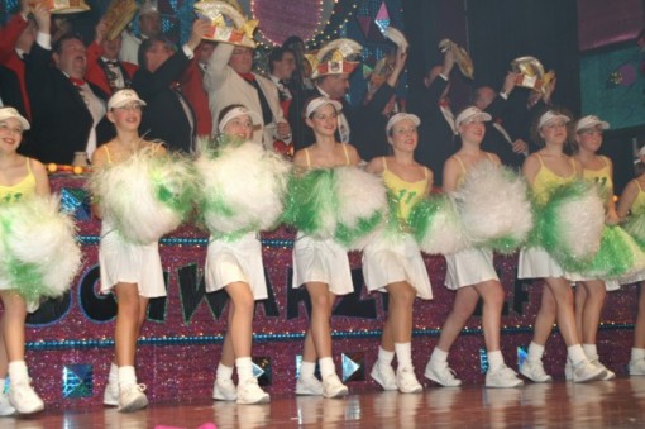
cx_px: 322
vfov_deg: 20.1
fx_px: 1208
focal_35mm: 68
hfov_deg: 29.9
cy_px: 214
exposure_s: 1/60
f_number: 4.5
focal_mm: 45
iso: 400
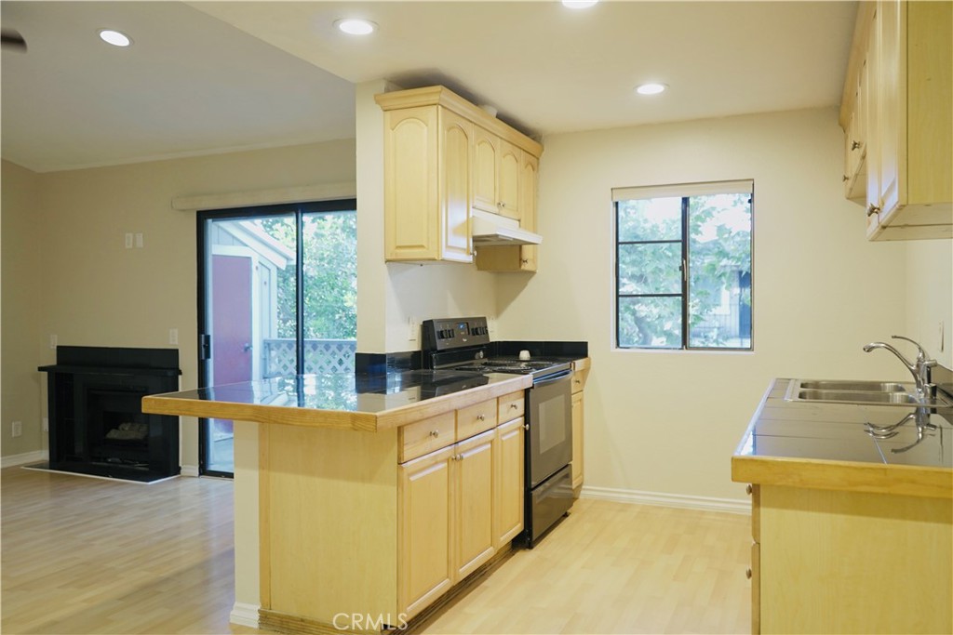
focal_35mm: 28
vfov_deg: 46.4
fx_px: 741
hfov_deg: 65.5
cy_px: 318
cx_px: 476
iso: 500
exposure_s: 1/40
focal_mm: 28
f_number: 3.5
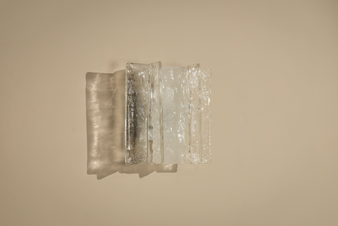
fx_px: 620
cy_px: 113
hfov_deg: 30.5
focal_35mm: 66
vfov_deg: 20.6
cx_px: 169
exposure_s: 1/6
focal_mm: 66
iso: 200
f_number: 6.3
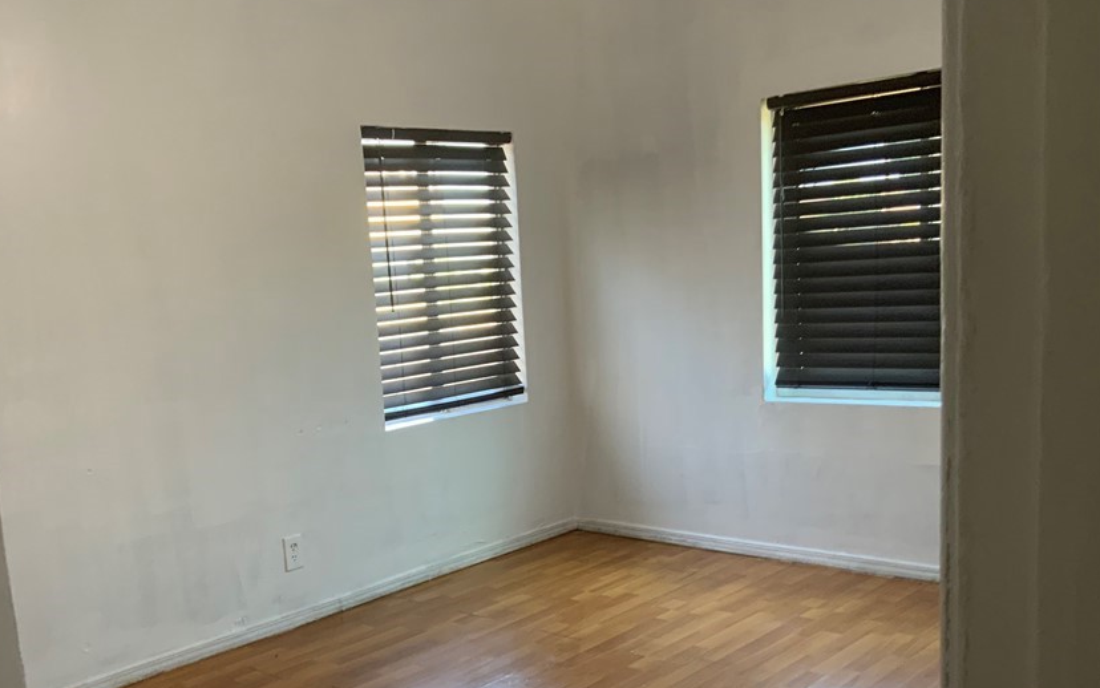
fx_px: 1139
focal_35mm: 38
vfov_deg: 33.3
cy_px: 469
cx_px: 428
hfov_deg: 51.1
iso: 80
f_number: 1.8
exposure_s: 1/60
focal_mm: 3
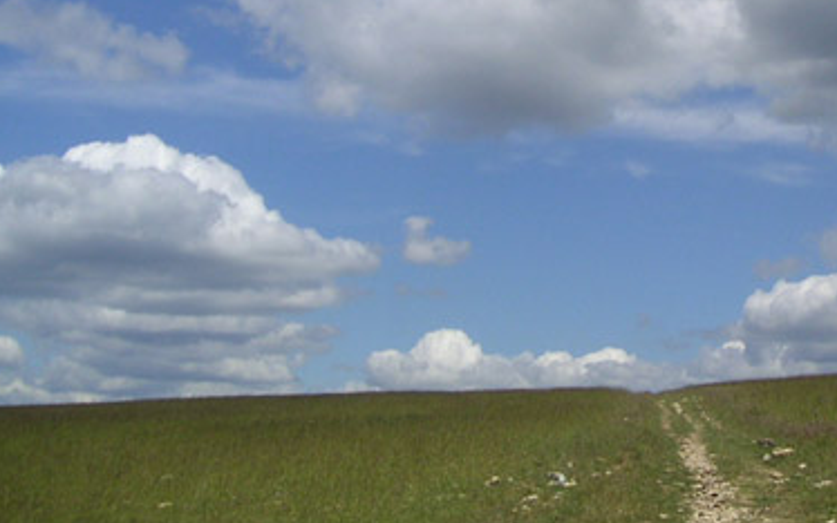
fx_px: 1597
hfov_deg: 28.8
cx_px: 656
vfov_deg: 18.3
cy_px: 36
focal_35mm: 70
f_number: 6.7
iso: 50
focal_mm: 6
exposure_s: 1/350
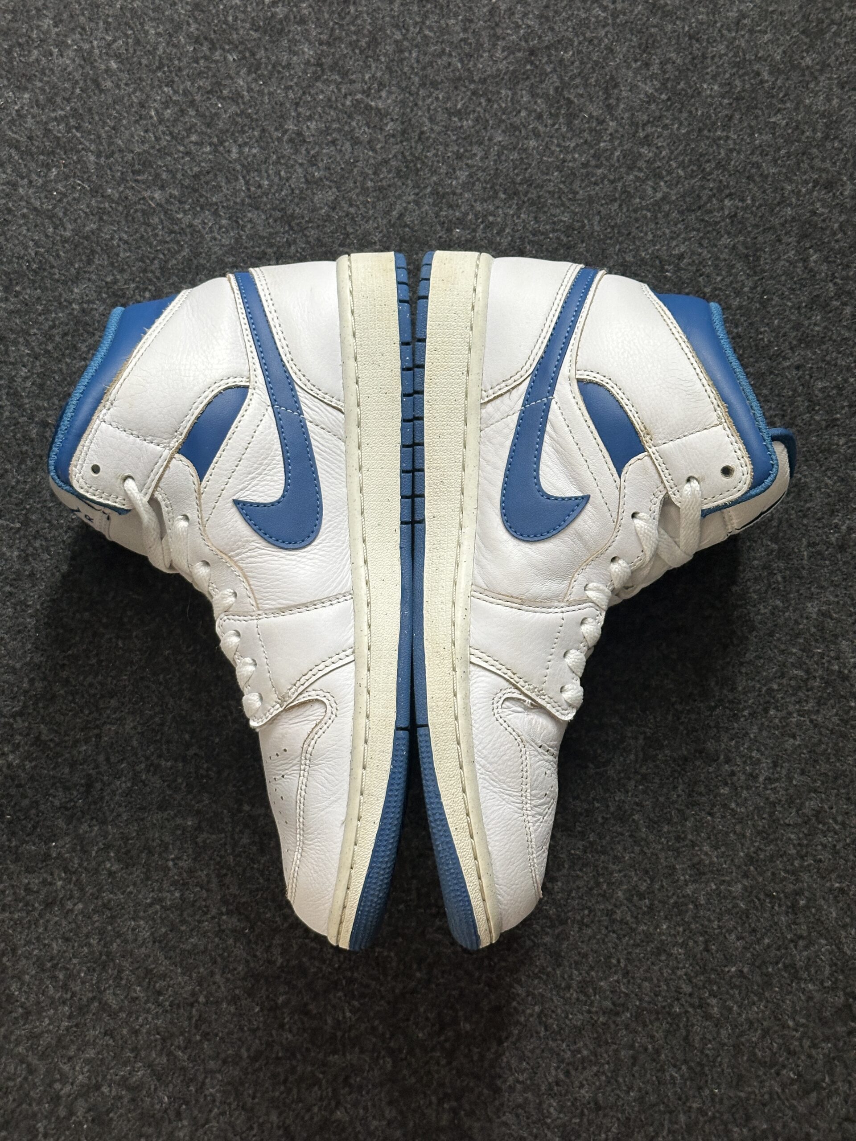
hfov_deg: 30.3
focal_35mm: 48
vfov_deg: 39.7
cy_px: 570
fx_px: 1583
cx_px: 428
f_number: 1.78
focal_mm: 6.86
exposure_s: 1/53
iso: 200
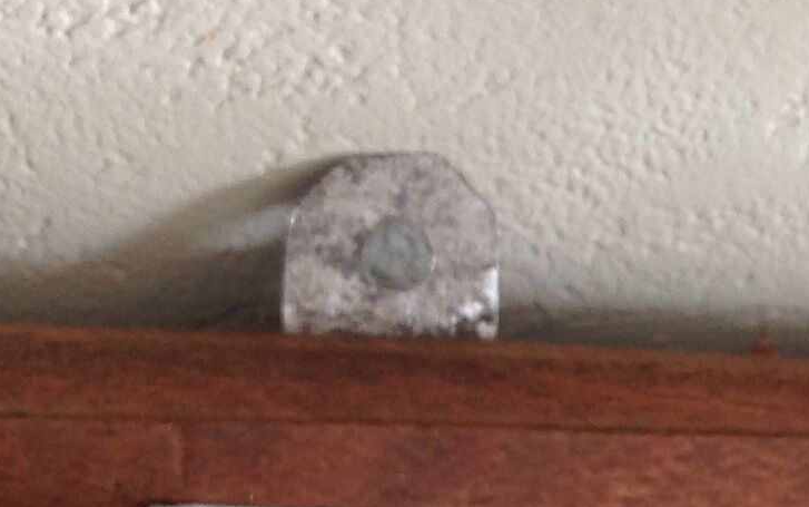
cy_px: 466
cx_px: 1187
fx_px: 2911
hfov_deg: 14.8
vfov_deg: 9.9
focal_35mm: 132
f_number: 2.4
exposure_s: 1/17
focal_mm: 4.28
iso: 50
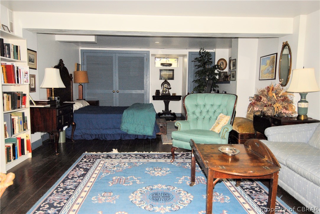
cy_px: 107
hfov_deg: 53.1
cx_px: 160
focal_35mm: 36
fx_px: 320
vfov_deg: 36.9
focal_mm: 24
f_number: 4
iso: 250
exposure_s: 1/60
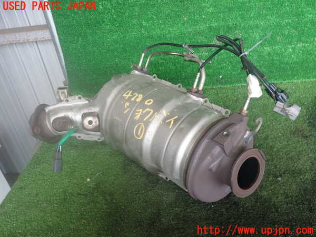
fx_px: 274
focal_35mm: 30
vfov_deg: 46.8
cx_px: 158
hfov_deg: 60.0
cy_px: 118
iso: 200
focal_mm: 5.4
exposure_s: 1/100
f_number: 2.3
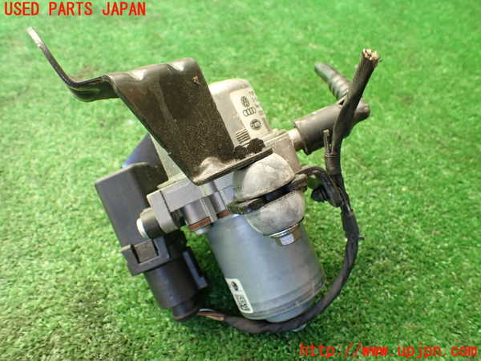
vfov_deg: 46.8
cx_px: 240
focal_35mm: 30
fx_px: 417
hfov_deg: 60.0
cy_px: 180
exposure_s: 1/125
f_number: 2.3
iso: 320
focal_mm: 5.4
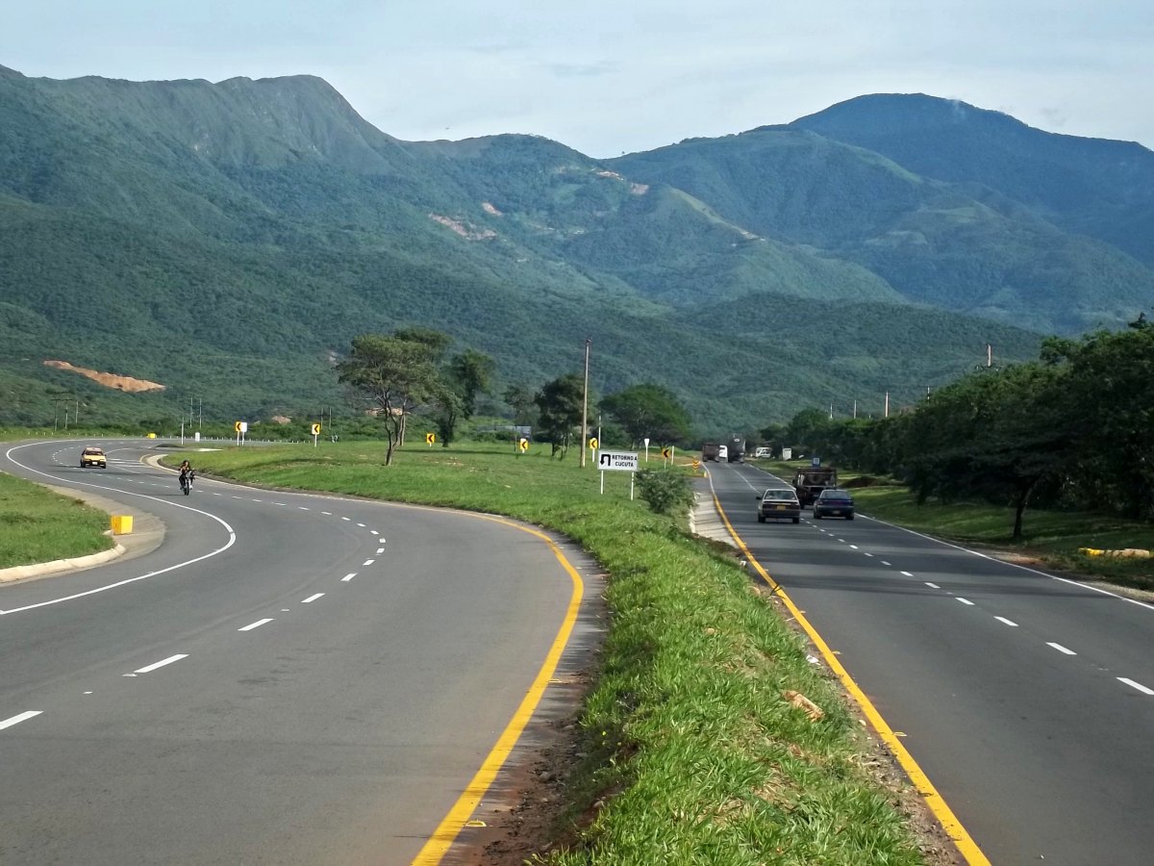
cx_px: 577
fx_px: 3600
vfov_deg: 13.7
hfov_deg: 18.2
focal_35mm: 108
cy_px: 433
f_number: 5.6
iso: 64
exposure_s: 1/250
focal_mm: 19.5
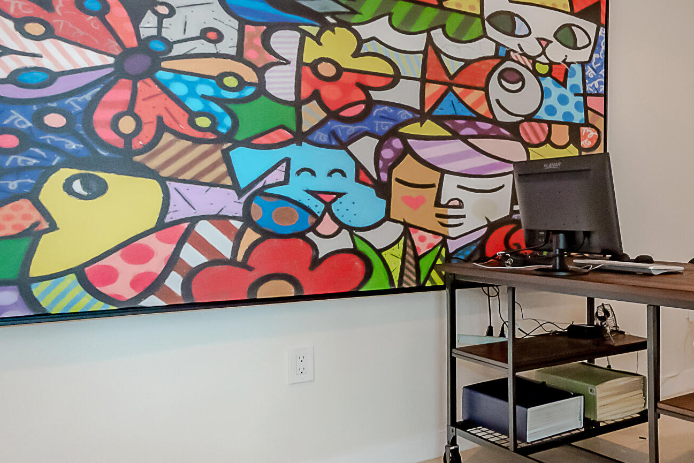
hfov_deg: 44.9
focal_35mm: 37
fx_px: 713
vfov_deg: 35.9
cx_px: 677
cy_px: 219
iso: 1600
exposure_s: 1/30
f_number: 8
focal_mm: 16
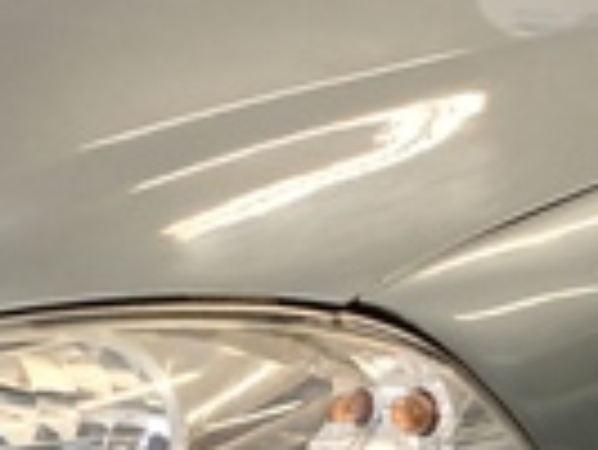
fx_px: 2697
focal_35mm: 156
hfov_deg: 12.6
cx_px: 481
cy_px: 495
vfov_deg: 9.4
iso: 200
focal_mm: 3.98
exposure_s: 1/60
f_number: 1.8
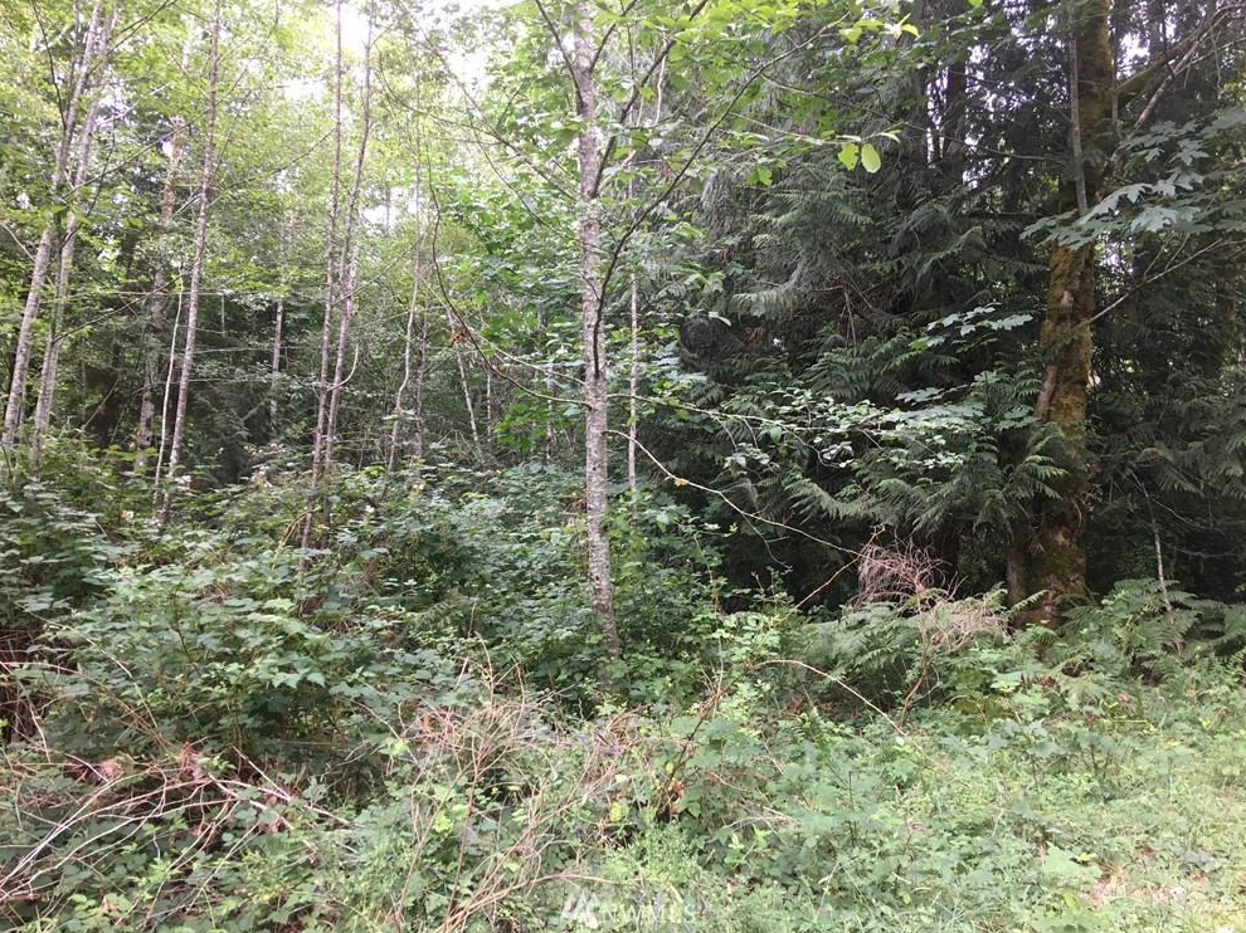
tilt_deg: +9.0
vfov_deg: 46.8
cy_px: 473
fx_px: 1080
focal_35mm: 30
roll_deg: -2.8
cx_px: 631
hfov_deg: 60.0
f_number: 2.2
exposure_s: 1/15
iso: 25
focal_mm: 4.15
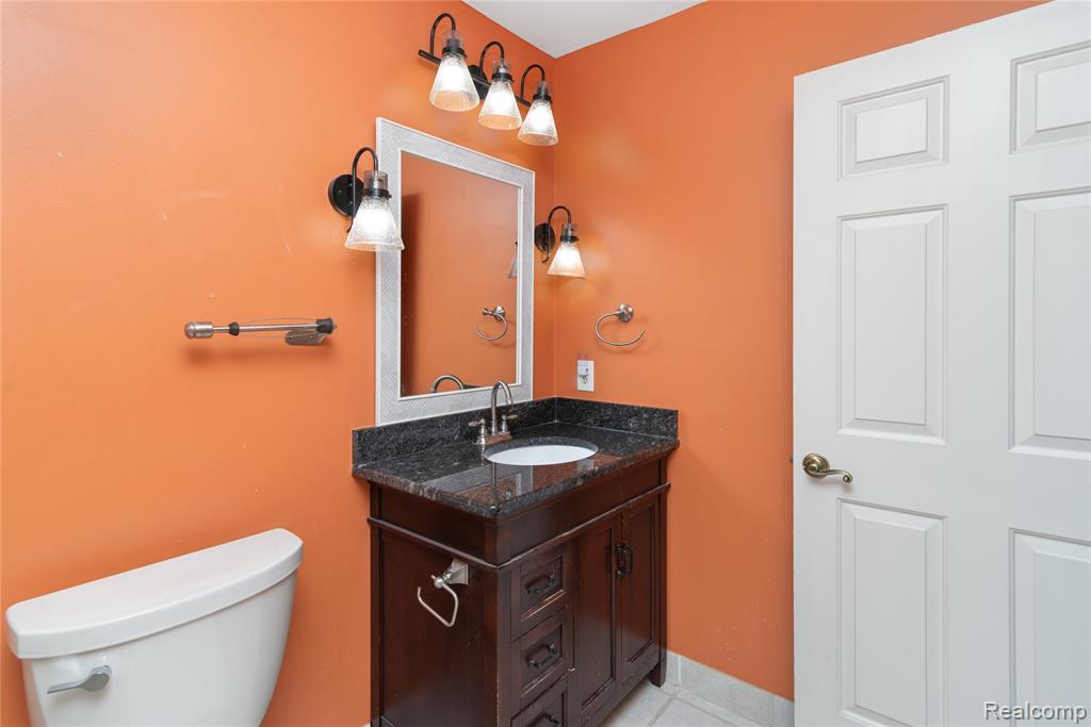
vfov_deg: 70.5
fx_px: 515
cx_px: 546
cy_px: 364
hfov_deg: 93.3
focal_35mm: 17
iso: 400
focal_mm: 17
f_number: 9
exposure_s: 1/80
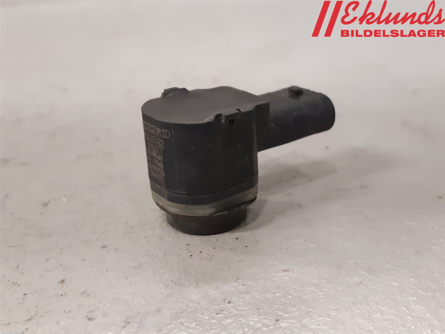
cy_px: 167
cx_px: 222
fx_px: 334
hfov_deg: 67.3
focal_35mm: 26
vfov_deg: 53.1
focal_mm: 3.93
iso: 250
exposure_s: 1/50
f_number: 1.7
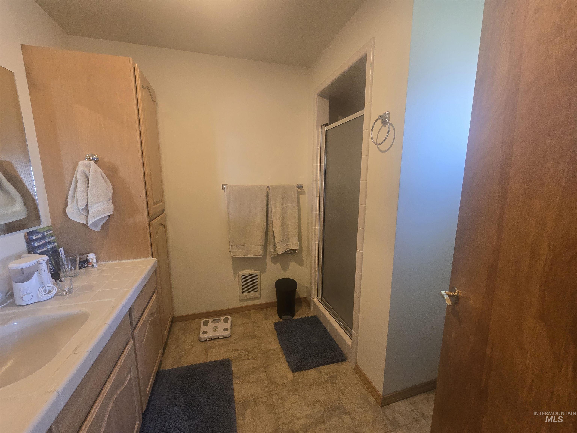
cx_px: 288
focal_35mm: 13
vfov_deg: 89.9
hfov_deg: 106.2
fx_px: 217
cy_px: 216
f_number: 2.2
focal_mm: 2.2
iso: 320
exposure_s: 1/60
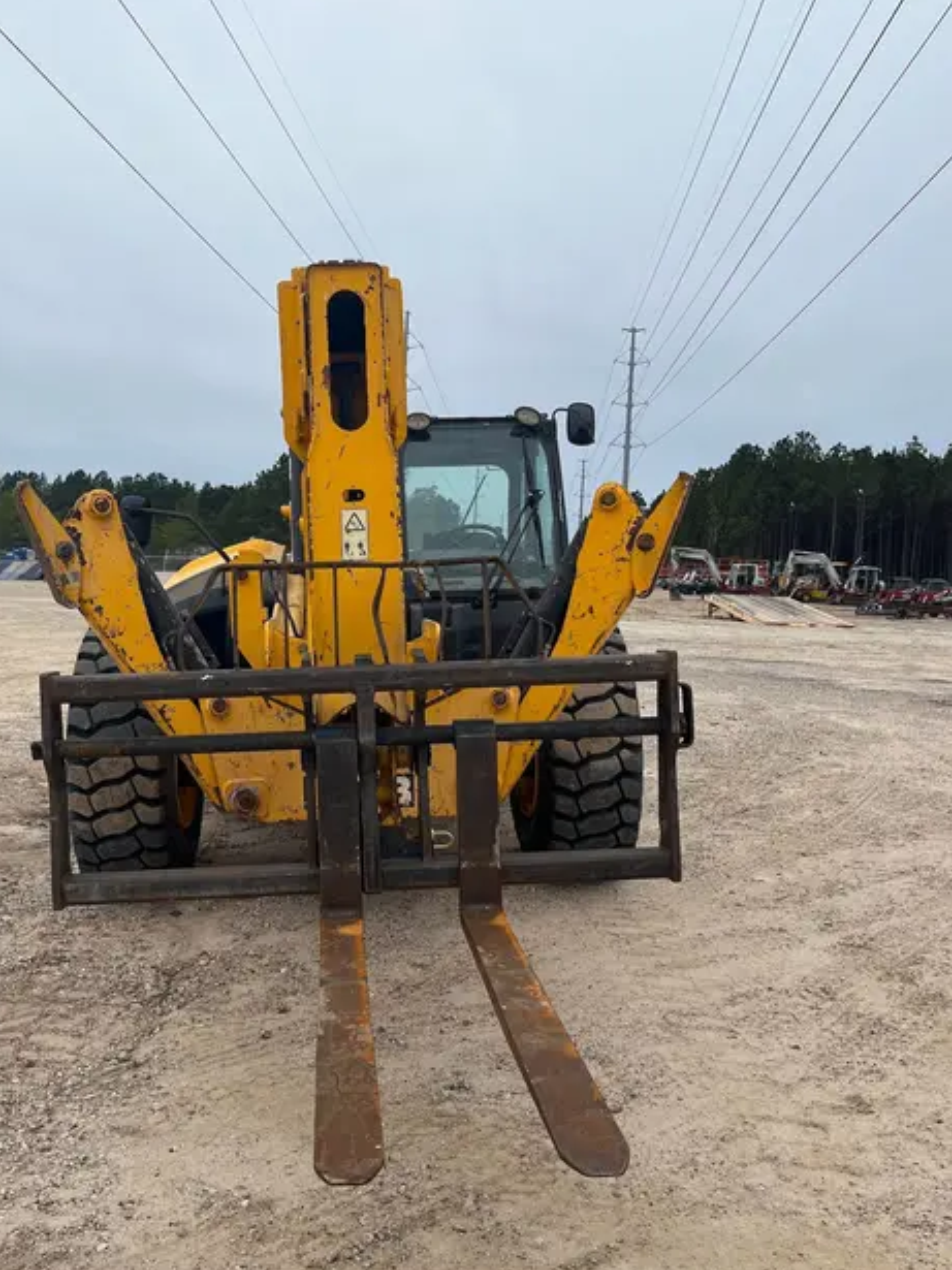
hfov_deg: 45.3
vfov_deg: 58.4
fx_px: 1137
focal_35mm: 31
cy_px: 635
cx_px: 396
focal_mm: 5.1
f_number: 1.6
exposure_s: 1/1404
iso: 50
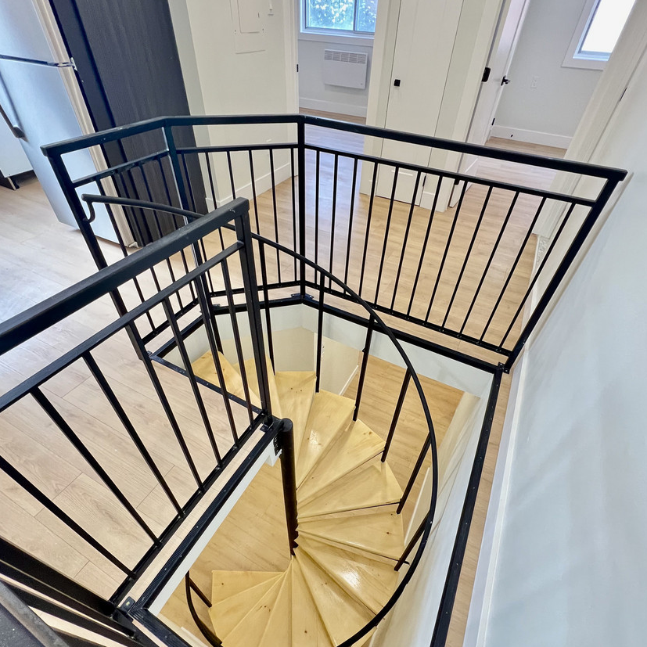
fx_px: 338
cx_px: 325
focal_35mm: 16
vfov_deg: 87.3
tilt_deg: -43.1
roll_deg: -2.4
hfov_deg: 87.4
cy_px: 343
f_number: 1.8
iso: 250
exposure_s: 1/60
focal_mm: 1.57
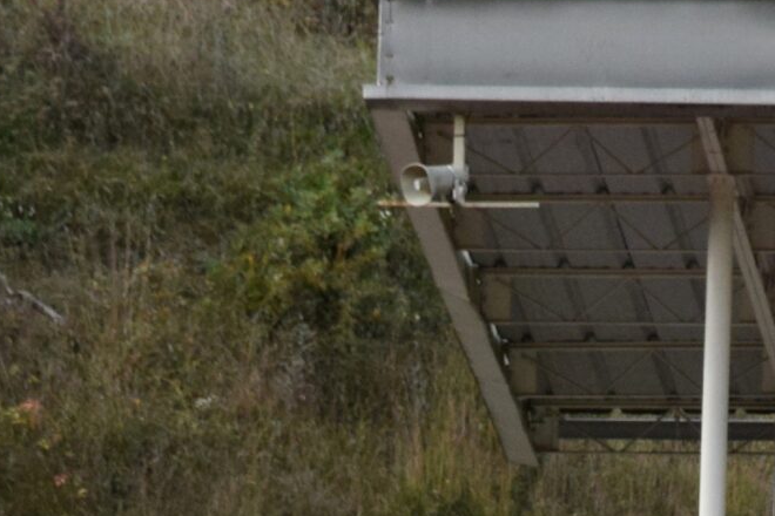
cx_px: 61
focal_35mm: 611
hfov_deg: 3.4
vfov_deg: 2.2
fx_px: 13151
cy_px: 893
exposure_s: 1/800
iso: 800
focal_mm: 105
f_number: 5.6
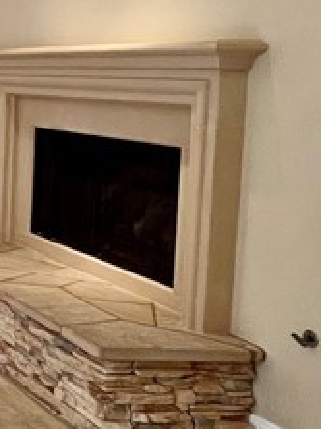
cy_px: 122
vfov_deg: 31.8
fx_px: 743
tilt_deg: -4.0
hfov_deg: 15.9
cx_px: -396
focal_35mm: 60
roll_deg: +0.5
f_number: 1.8
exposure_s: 1/122
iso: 64
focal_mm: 1.57
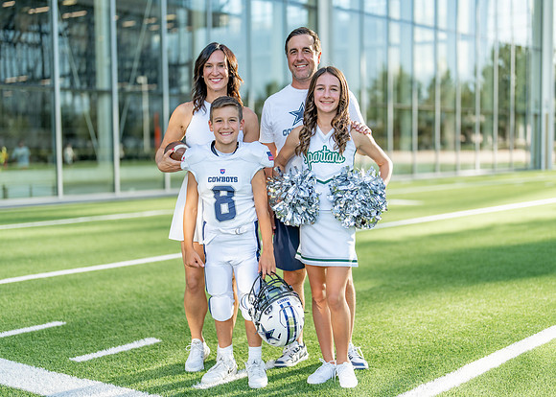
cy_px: 209
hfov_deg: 34.7
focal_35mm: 56
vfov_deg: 25.2
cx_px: 278
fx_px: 889
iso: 100
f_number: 1.2
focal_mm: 50
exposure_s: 1/2500
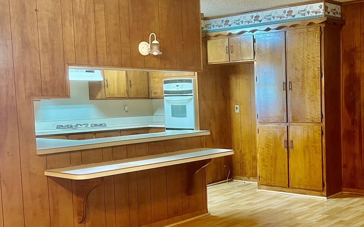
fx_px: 486
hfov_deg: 40.1
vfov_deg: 26.3
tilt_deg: -5.0
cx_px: 266
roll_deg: +1.4
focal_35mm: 49
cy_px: 135
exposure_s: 1/60
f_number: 1.5
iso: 320
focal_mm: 5.7
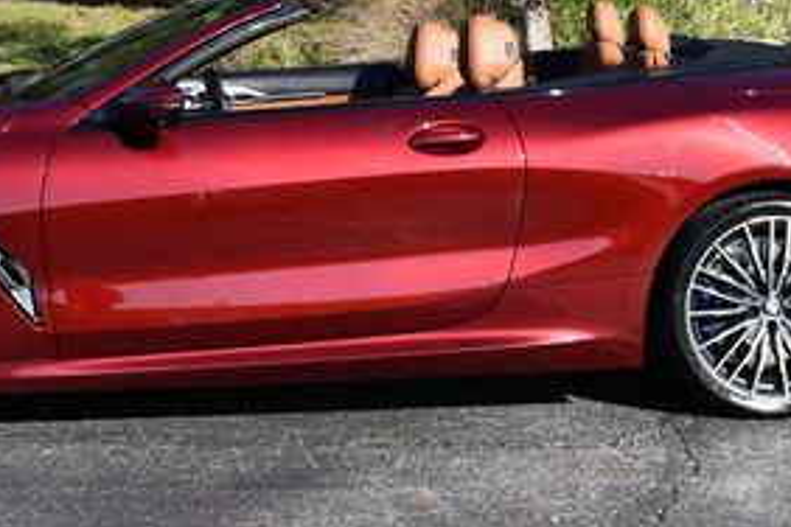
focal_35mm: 109
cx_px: 280
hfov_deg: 18.7
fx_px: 2395
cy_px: -31
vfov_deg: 12.4
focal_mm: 24
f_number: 8
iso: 125
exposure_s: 1/250
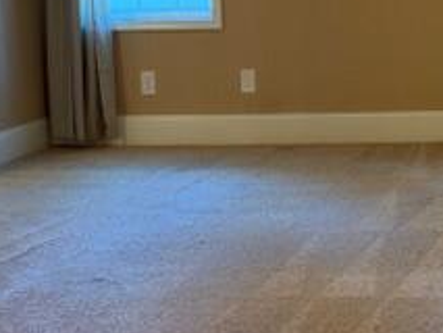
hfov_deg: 24.6
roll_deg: +1.6
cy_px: 0
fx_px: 922
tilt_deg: -3.6
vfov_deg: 19.8
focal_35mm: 72
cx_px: 526
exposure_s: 1/60
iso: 320
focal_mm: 6.93
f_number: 1.48
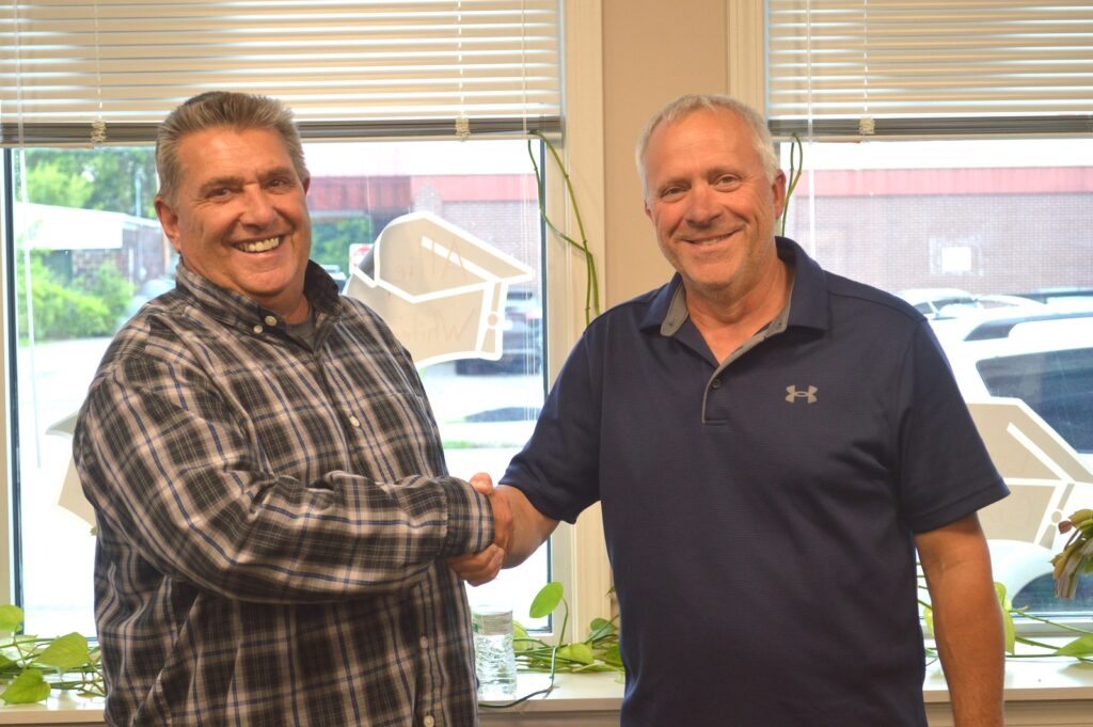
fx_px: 2048
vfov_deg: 20.1
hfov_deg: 29.9
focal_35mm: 68
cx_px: 546
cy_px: 364
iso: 900
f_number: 5.3
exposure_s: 1/60
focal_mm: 45
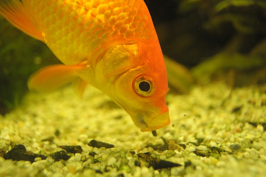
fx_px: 266
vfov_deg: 36.8
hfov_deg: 53.2
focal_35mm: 36
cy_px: 88
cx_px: 133
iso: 800
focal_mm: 24
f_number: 2.8
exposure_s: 1/100
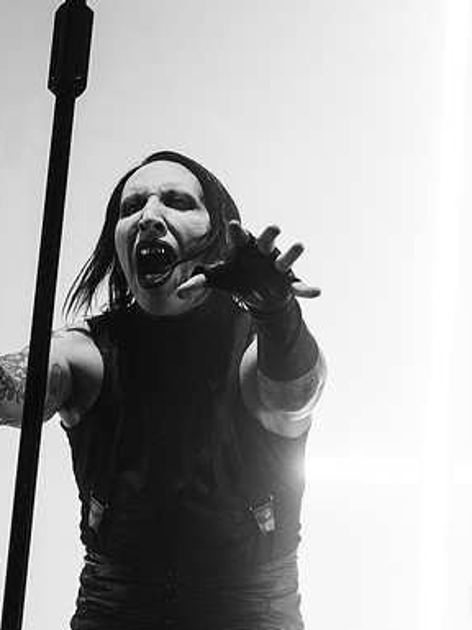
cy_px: 224
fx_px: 2836
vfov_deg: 12.6
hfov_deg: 9.5
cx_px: 5
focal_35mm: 156
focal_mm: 70
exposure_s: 1/800
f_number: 4
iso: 1250
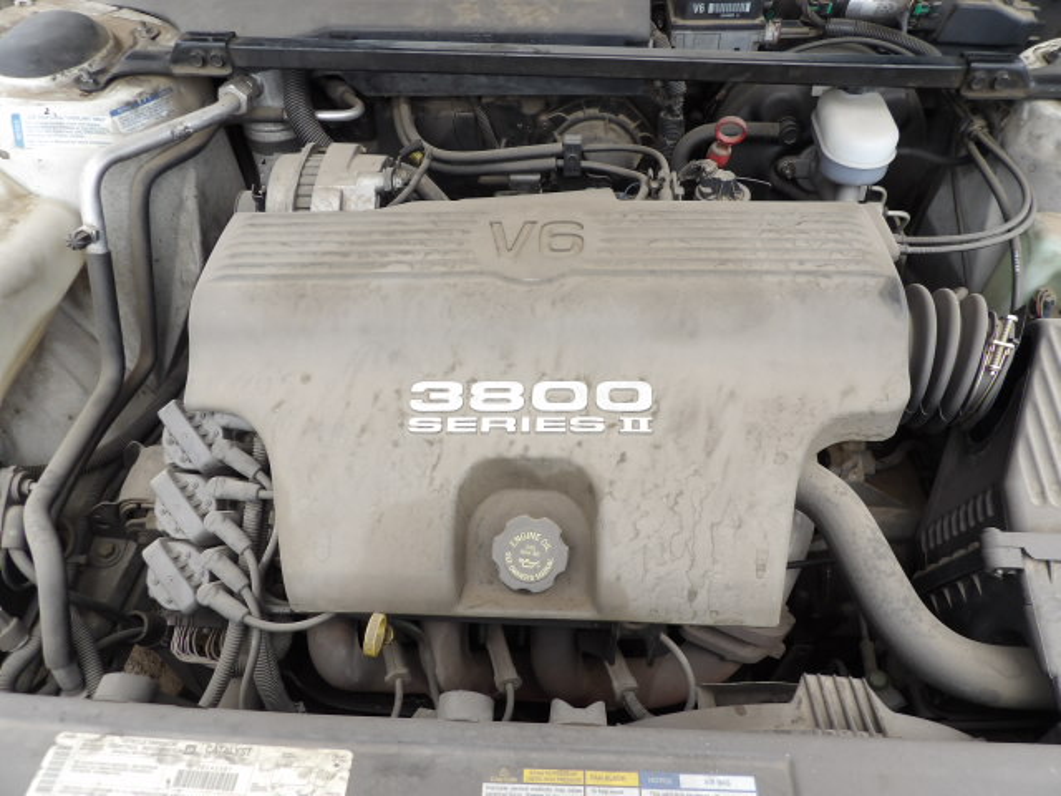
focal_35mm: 24
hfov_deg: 71.6
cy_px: 398
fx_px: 736
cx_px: 530
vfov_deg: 56.8
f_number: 3.2
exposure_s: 1/129
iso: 100
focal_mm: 4.3
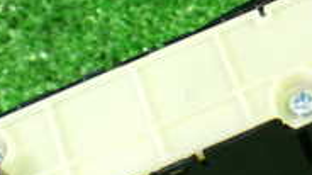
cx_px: 375
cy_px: 49
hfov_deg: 14.3
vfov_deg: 8.3
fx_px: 1206
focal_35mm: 146
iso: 1000
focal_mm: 7.31
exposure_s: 1/40
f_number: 2.8
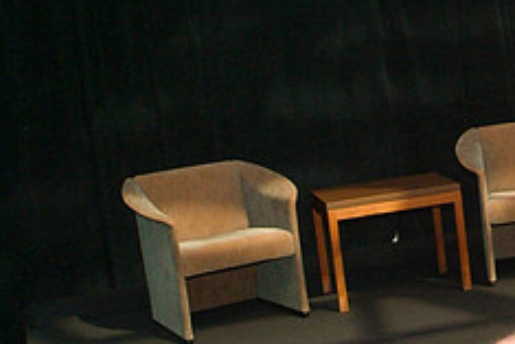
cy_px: 137
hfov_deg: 21.3
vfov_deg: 15.4
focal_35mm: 89
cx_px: 614
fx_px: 1274
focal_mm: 24
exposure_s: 1/90
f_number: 11
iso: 1600
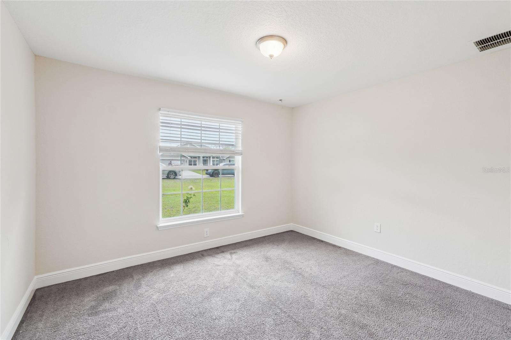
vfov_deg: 77.3
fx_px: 213
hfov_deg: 100.4
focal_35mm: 15
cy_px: 170
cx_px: 256
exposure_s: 1/25
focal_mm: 10
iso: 400
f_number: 8
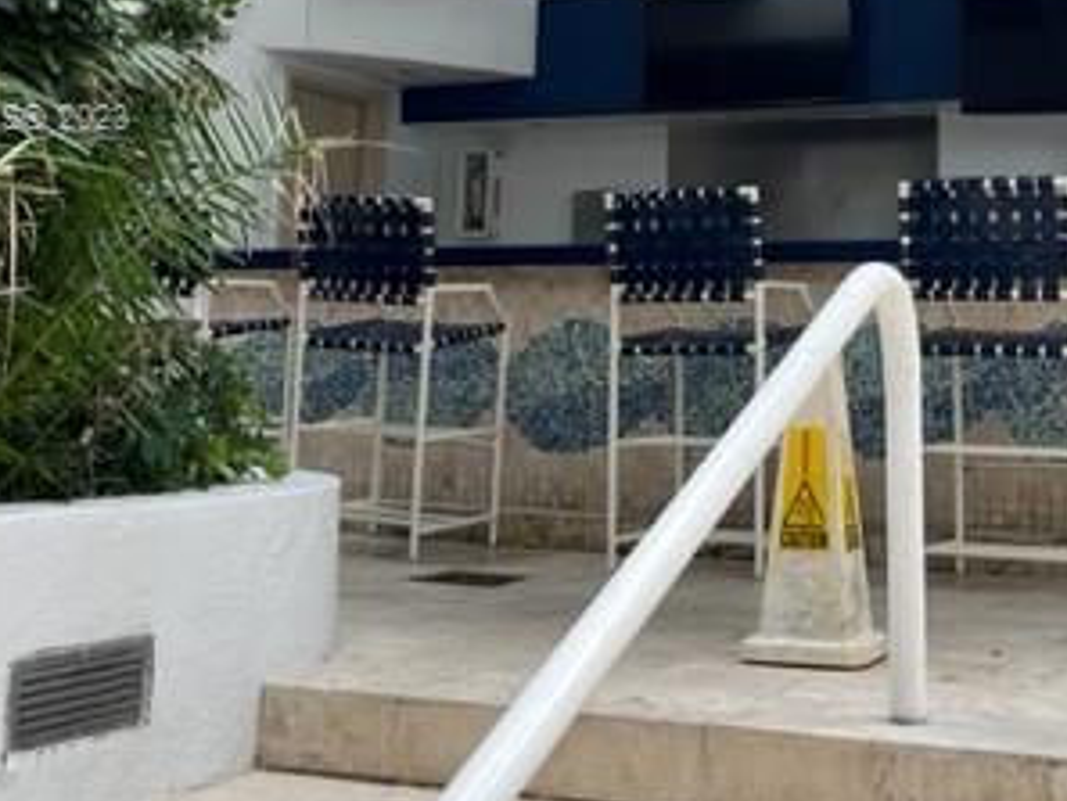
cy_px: 122
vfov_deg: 25.5
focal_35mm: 56
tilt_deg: +9.1
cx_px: 783
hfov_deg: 33.7
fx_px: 1727
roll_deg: -0.2
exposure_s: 1/155
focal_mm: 5.1
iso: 40
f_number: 1.6
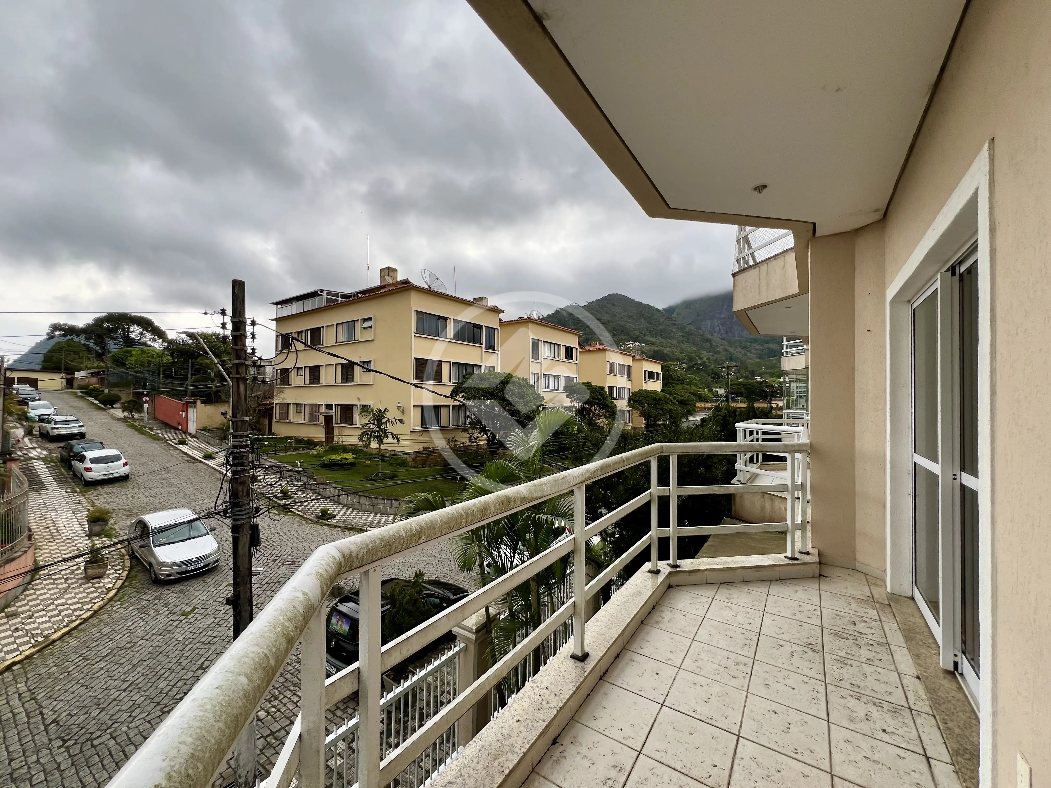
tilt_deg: +0.9
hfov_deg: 106.2
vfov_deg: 89.9
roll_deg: -0.5
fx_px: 395
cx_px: 526
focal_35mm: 13
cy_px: 394
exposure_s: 1/224
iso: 32
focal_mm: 1.57
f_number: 1.8
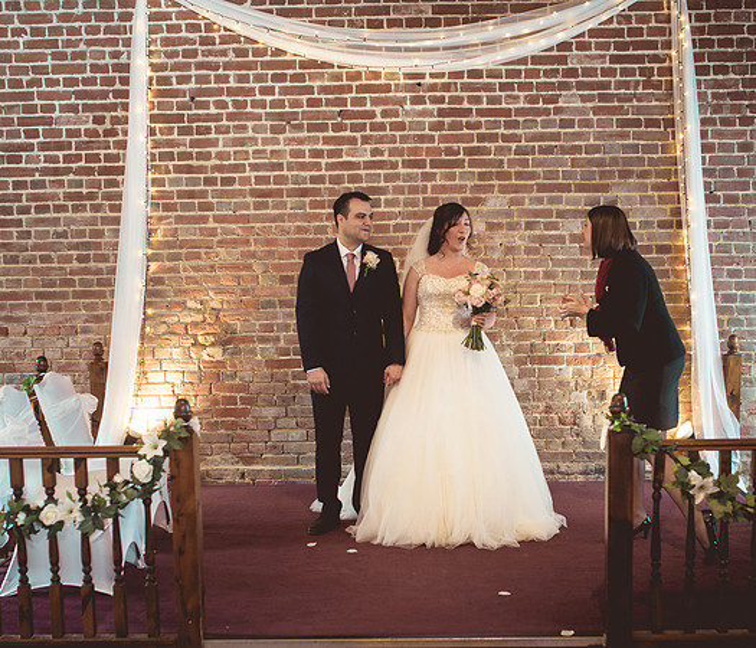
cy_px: 390
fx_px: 1145
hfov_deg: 36.5
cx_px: 412
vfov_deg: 31.5
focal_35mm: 50
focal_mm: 35
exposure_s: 1/100
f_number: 2.5
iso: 640
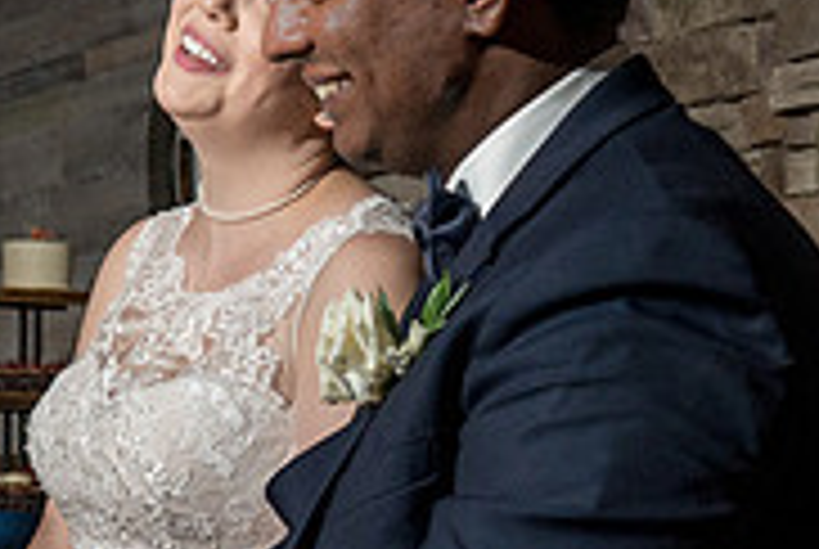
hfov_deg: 15.5
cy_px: 345
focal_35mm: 129
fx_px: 2939
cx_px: -74
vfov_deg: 10.7
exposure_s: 1/200
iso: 800
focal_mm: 35
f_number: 5.6
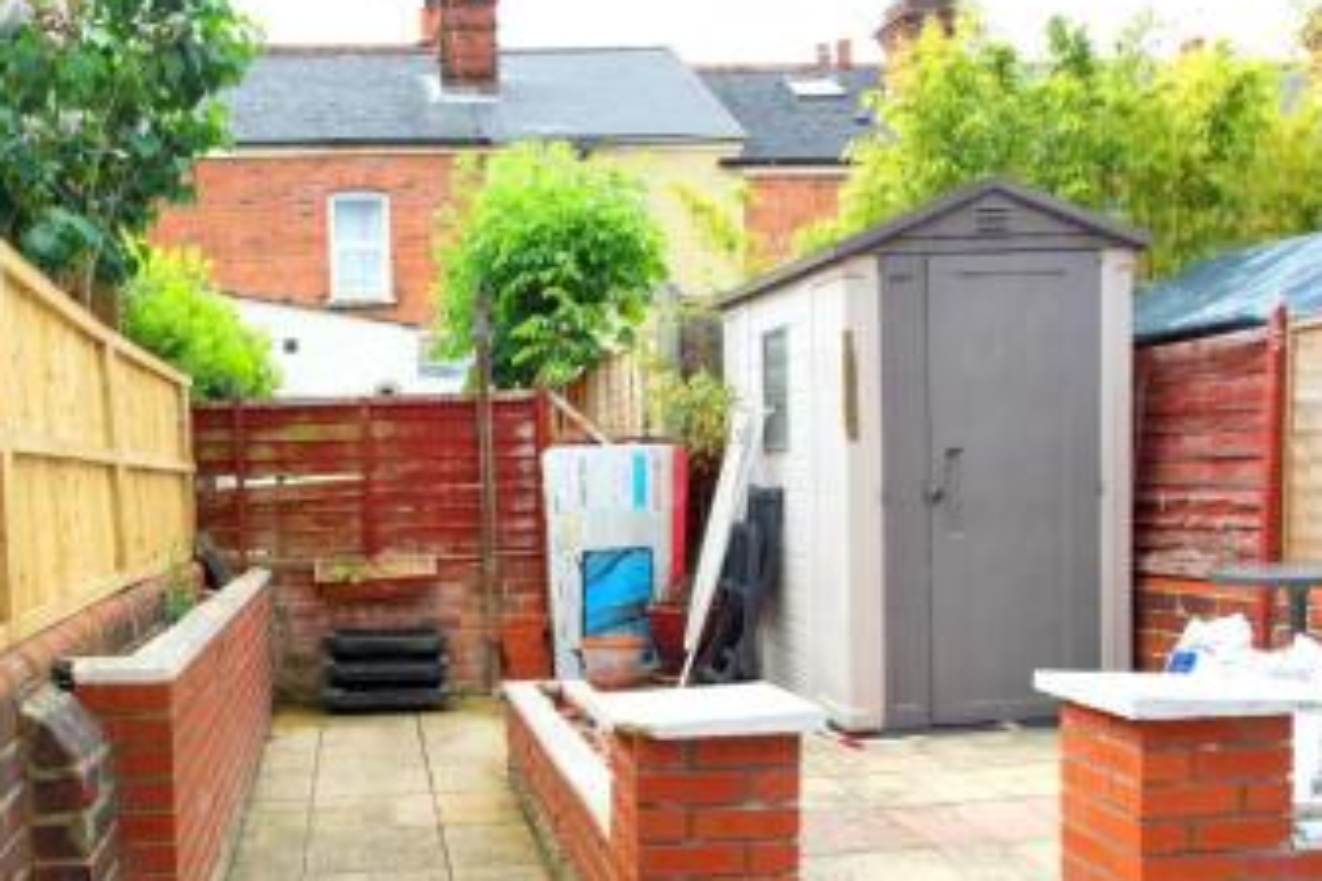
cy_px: 568
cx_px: 452
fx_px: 1248
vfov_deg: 38.5
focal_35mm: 34
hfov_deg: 54.8
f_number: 4.5
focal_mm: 16
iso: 100
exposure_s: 1/200
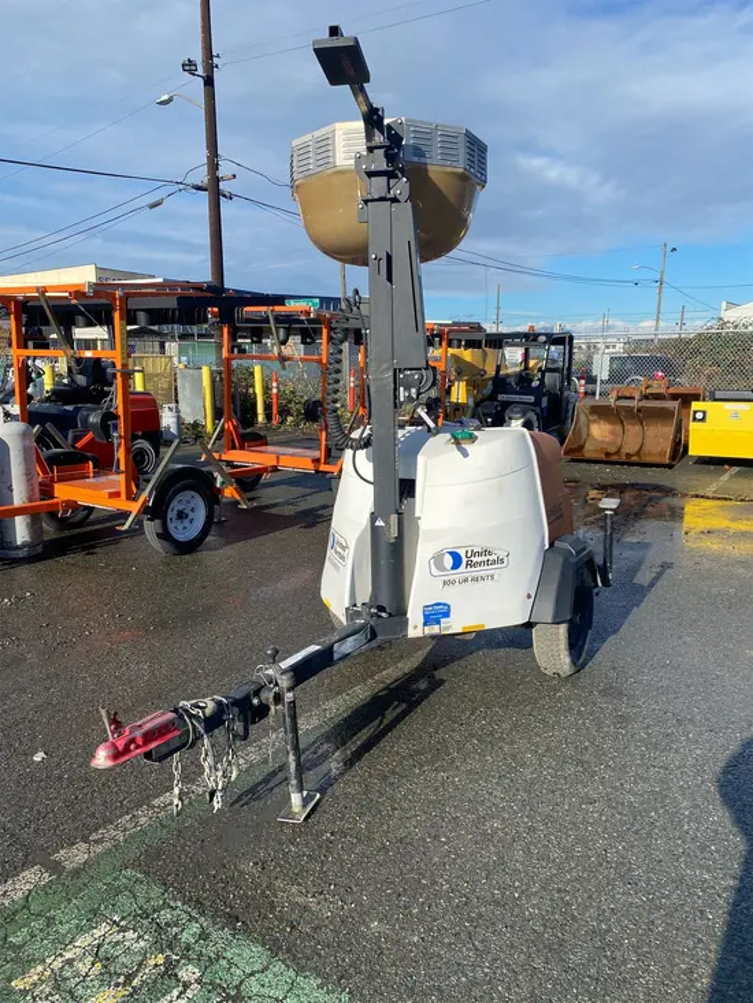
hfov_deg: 53.1
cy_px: 502
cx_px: 376
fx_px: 754
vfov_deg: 67.3
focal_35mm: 26
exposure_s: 1/2688
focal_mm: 4.25
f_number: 1.8
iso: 32
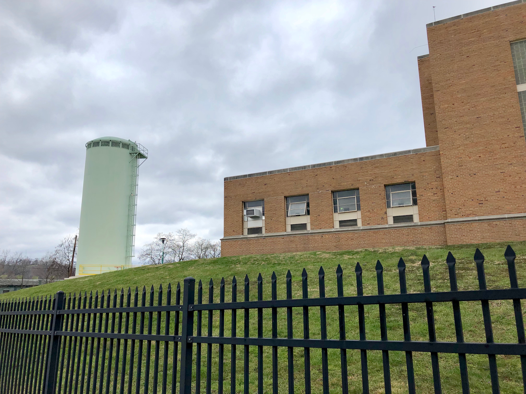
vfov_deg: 49.7
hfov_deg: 63.4
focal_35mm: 28
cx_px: 263
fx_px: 425
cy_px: 197
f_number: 1.8
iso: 20
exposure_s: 1/1043
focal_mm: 3.99
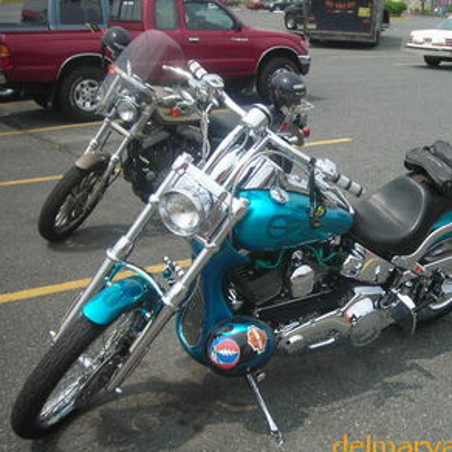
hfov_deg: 36.4
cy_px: 228
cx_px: 300
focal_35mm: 46
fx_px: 680
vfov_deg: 36.8
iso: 50
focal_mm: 6.3
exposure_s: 1/136
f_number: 6.4
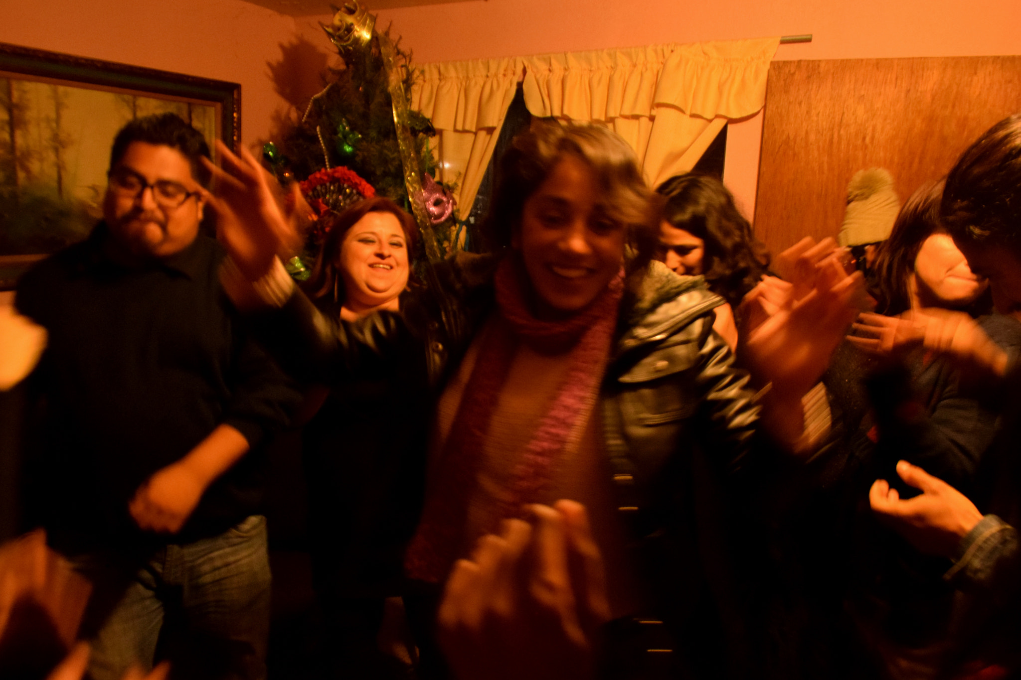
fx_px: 766
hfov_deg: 67.4
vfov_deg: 47.9
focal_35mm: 27
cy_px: 340
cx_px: 510
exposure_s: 1/30
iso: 3200
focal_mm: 18
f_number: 5.6
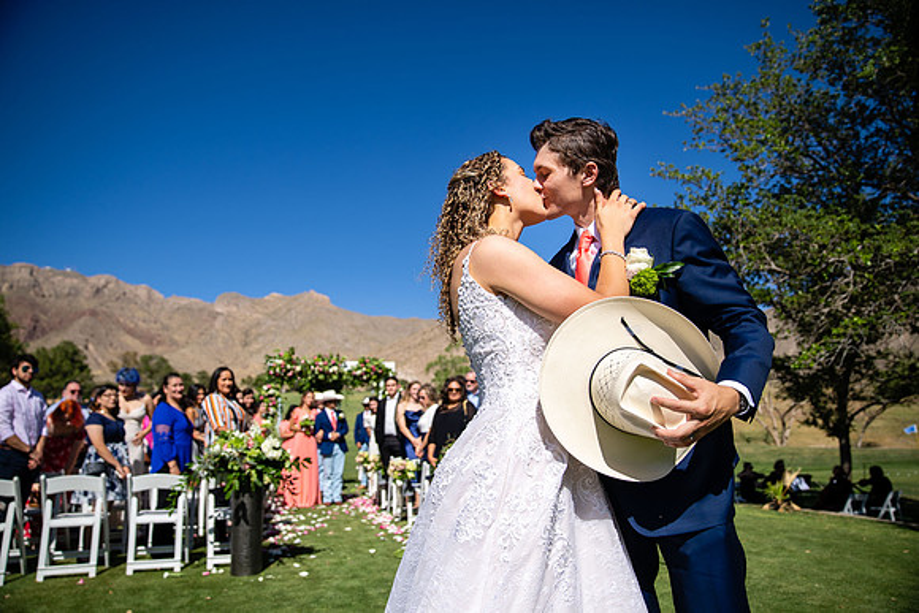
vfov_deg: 53.2
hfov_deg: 73.7
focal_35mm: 24
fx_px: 613
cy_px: 306
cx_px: 460
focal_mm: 24
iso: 100
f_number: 2.8
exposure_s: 1/2500
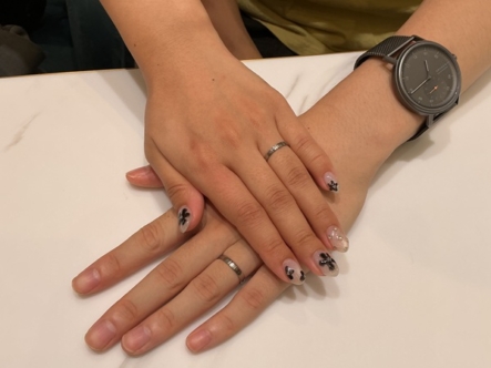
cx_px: 246
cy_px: 184
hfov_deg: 61.7
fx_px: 411
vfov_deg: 48.2
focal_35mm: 29
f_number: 1.8
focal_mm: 3
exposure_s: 1/264
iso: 25
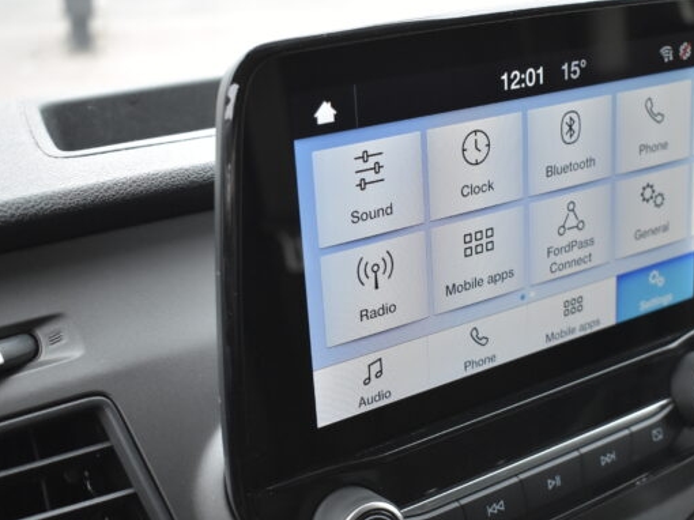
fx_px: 1177
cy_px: 303
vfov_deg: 24.9
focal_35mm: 59
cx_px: 474
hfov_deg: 32.5
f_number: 4
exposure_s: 1/500
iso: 1600
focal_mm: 27
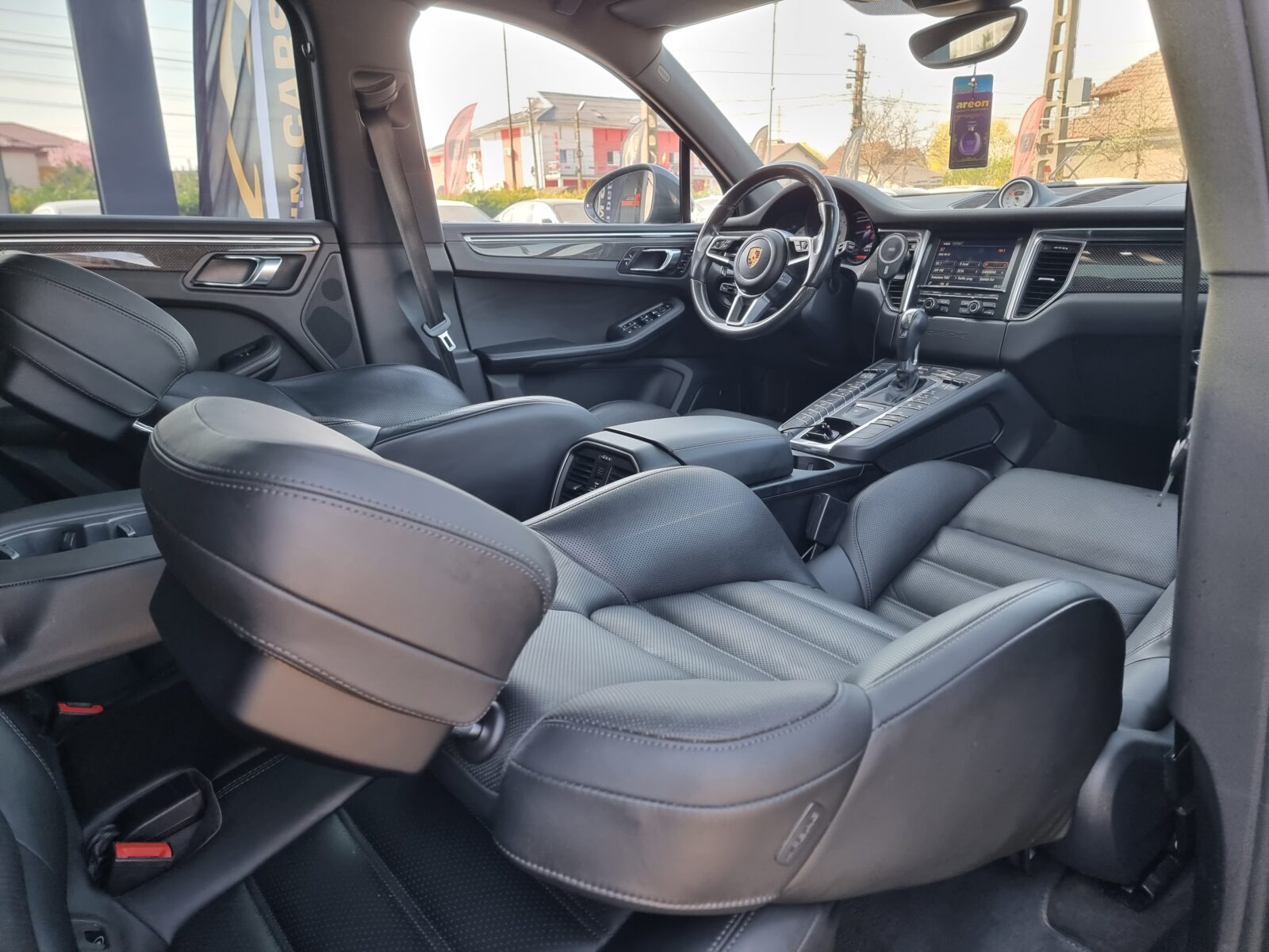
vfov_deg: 56.8
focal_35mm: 24
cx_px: 634
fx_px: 880
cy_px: 476
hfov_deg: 71.6
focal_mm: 6.7
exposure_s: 1/100
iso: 80
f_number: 1.8
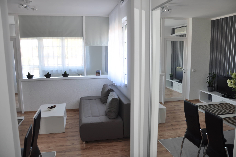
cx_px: 118
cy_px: 78
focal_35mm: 27
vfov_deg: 47.8
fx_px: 177
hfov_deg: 67.4
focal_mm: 18
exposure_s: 1/50
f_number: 3.5
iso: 200
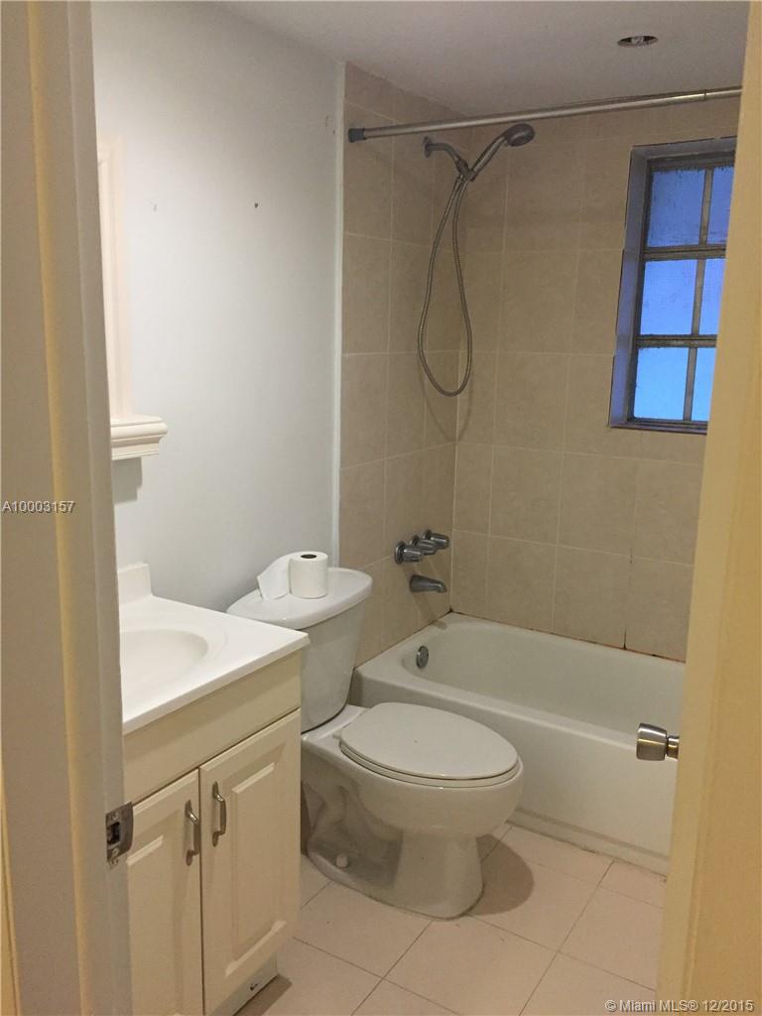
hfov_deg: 48.2
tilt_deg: -10.5
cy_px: 508
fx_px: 851
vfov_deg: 61.7
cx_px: 381
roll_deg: -1.0
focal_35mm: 29
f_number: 2.2
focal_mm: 4.15
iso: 160
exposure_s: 1/30
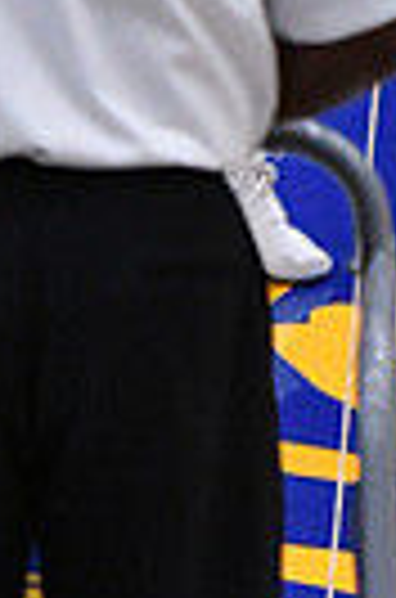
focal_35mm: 801
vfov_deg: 2.6
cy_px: -620
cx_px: 848
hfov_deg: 1.7
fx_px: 13285
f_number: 3.2
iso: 6400
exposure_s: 1/1250
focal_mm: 122
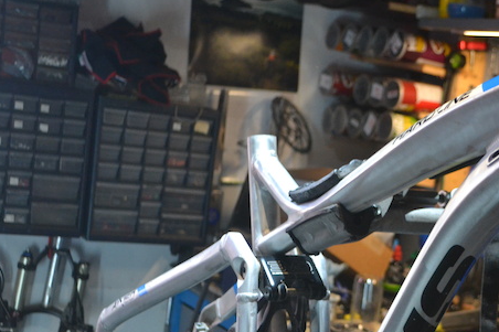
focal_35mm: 69
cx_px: 428
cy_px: 281
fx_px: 956
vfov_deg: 19.5
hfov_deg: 28.4
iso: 1600
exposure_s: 1/60
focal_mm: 26
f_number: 4.2
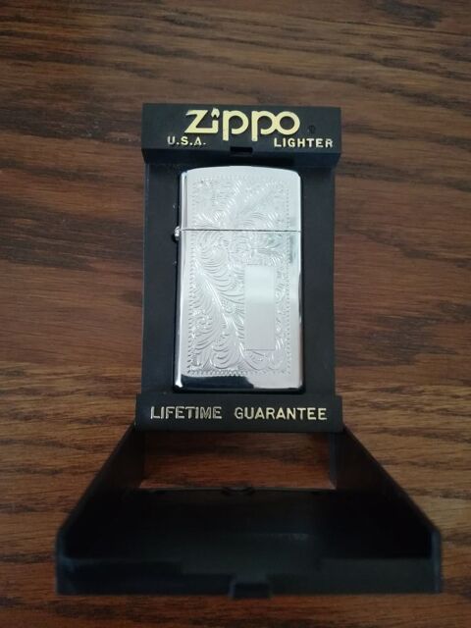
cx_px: 236
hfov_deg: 53.1
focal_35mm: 26
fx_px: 472
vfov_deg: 67.3
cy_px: 314
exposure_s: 1/14.3
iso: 800
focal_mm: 3.83
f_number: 2.2
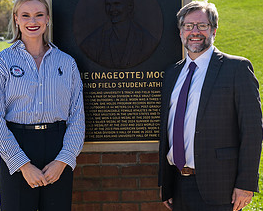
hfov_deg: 21.0
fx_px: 709
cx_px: 160
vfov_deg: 16.9
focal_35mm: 91
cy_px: 88
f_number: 3.5
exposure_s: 1/200
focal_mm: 44
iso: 50
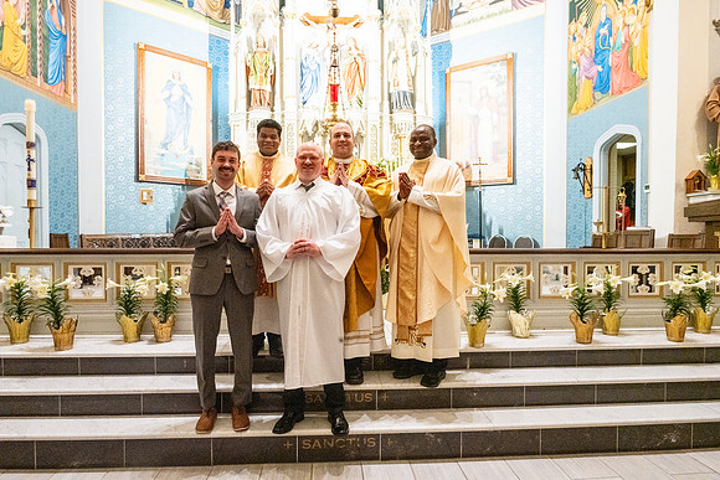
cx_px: 360
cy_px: 240
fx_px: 480
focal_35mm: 24
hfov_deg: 73.7
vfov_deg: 53.2
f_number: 10
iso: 5000
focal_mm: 24
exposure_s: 1/60
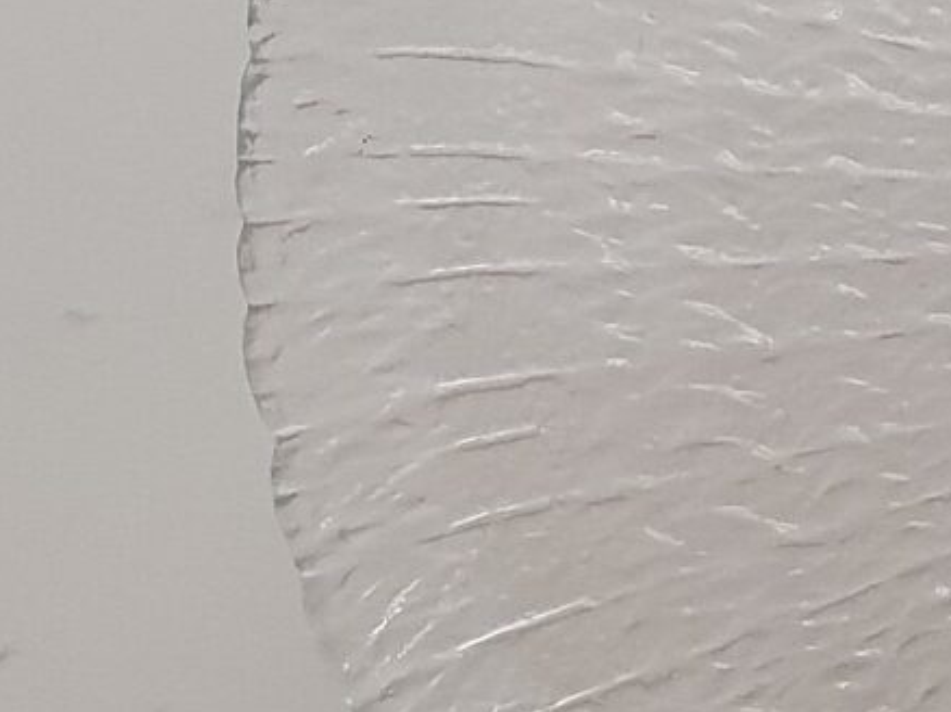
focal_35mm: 152
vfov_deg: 9.7
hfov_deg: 12.0
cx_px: 1696
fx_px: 4174
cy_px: 96
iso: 320
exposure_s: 1/100
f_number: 2.4
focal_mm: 4.32
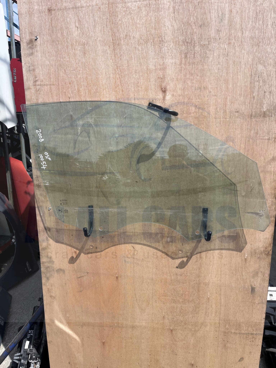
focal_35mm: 26
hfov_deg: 53.1
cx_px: 138
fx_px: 276
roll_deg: +0.1
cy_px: 184
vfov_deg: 67.3
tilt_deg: -14.2
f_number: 1.6
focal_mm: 5.1
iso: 50
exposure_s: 1/3215
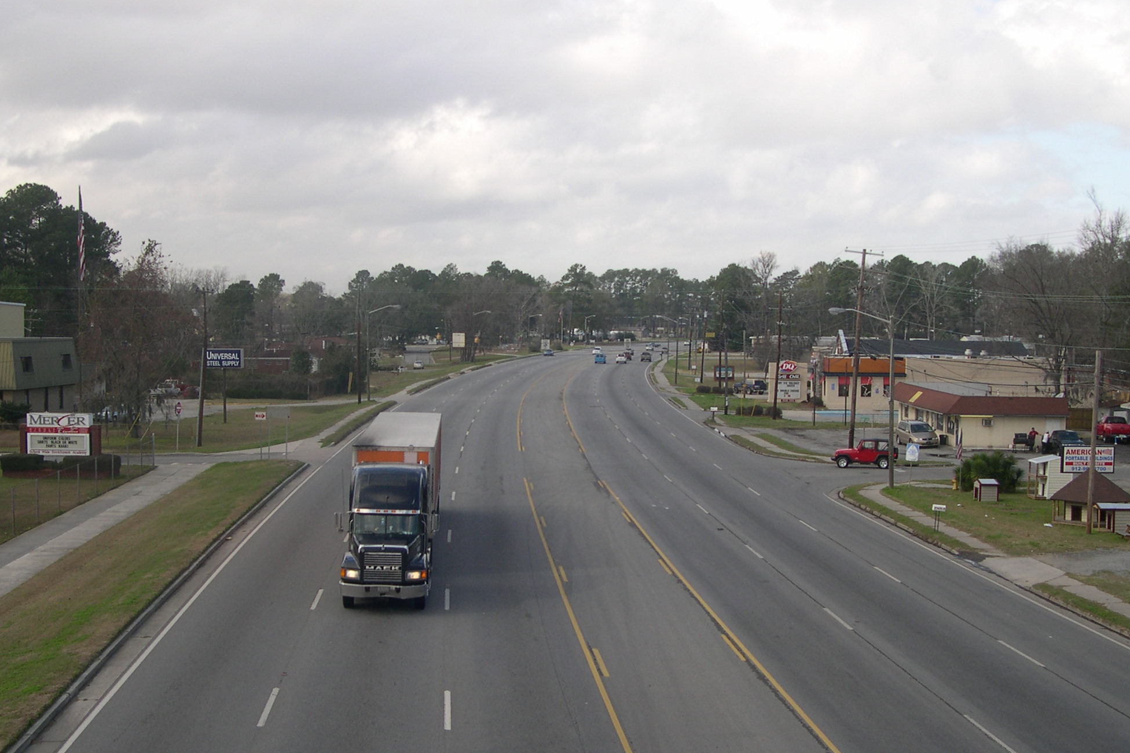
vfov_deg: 29.2
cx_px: 538
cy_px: 423
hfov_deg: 42.7
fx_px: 1444
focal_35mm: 46
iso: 100
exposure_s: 1/102
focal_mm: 8
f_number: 7.6
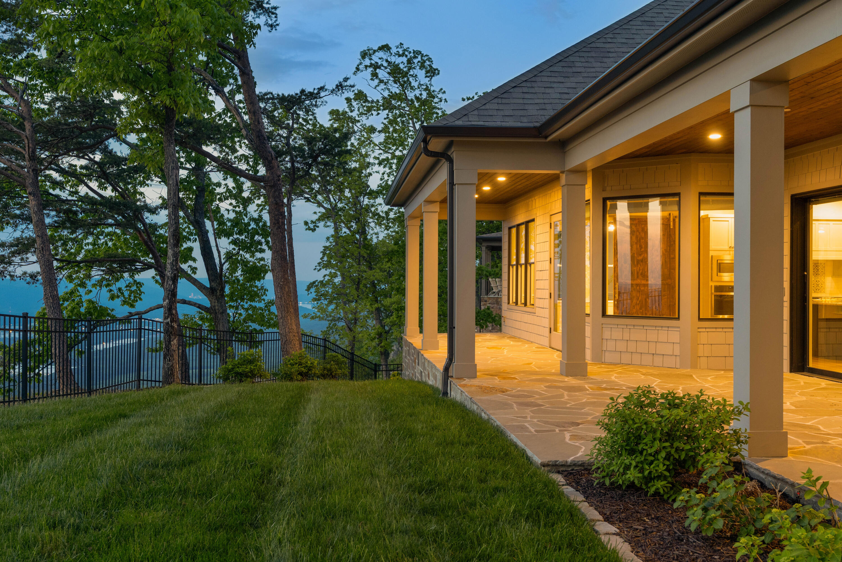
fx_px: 819
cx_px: 421
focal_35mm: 35
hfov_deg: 54.4
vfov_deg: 37.9
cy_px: 281
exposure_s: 1/5
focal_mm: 35
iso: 800
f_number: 6.3
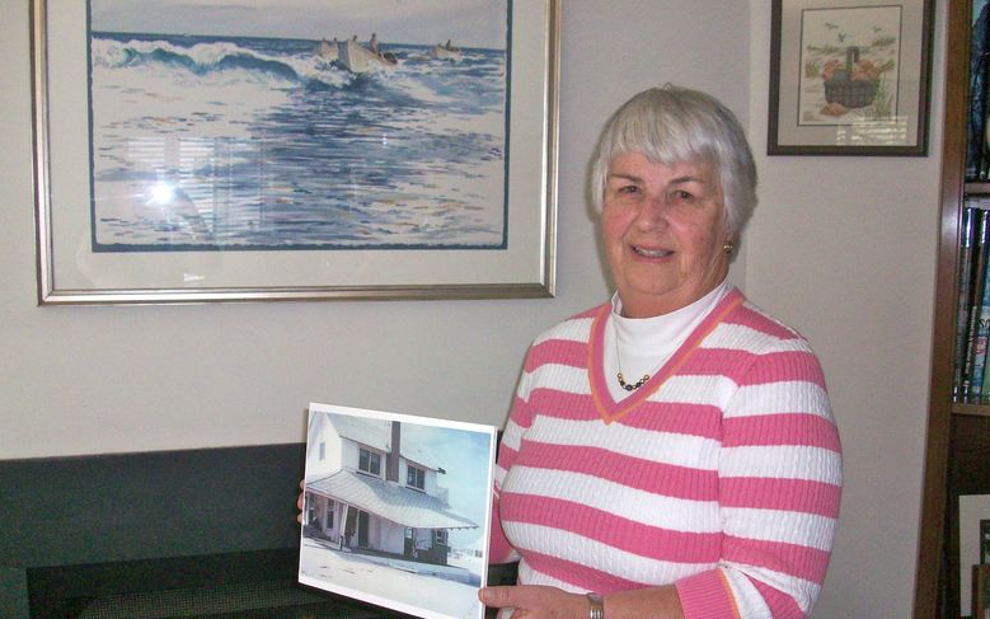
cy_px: 341
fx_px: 998
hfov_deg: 52.7
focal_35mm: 37
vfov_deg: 34.4
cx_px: 489
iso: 160
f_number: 2.8
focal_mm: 5.7
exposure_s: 1/60
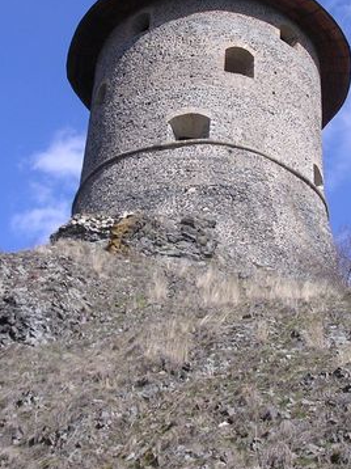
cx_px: 186
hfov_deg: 21.6
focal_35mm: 68
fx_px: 920
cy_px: 224
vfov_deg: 28.6
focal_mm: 5.8
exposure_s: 1/231
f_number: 5.6
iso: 100
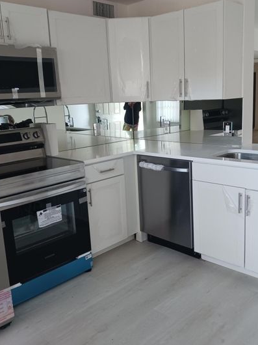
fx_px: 338
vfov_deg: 53.9
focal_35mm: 34
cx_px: 146
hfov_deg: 41.7
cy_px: 160
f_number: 1.8
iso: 250
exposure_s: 1/25
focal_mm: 4
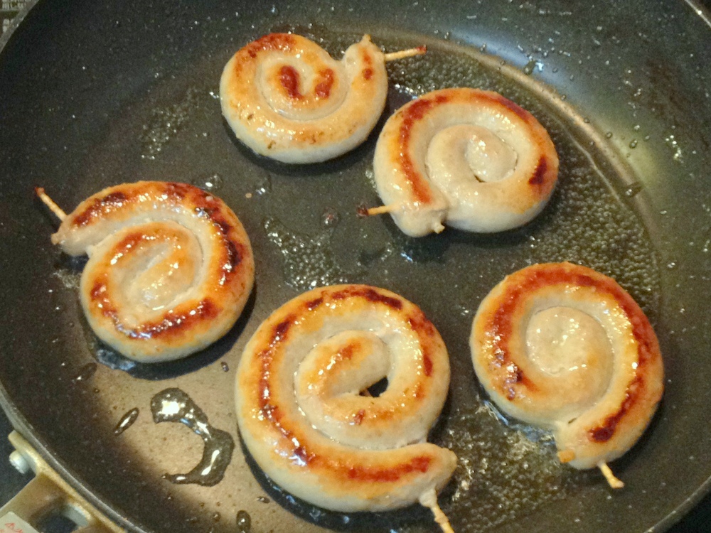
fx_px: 965
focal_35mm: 47
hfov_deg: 40.4
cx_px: 356
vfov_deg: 30.9
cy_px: 266
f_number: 2.4
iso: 200
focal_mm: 4.28
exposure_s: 1/20
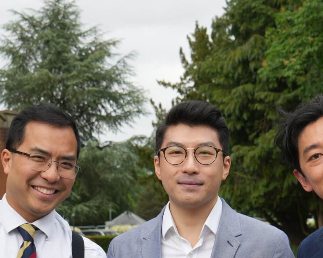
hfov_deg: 19.7
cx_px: 207
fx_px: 927
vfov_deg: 15.6
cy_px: 242
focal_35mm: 97
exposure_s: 1/125
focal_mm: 37
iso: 100
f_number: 7.1
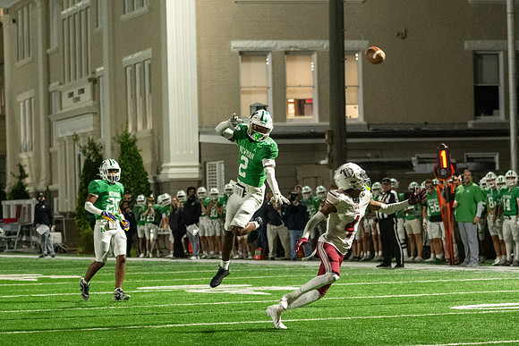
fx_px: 2132
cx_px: 320
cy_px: 206
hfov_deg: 13.9
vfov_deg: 9.3
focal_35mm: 148
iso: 5600
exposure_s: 1/800
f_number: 2.8
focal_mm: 70
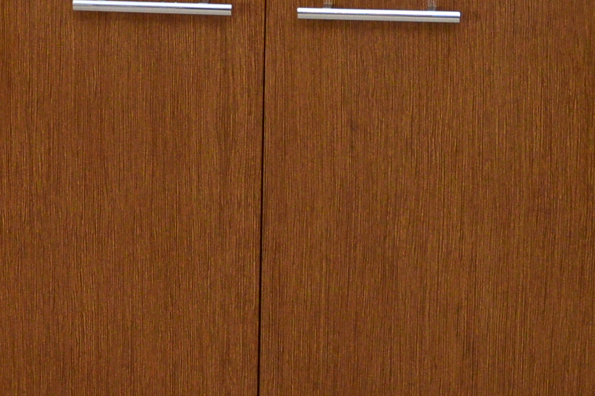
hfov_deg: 14.4
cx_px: 181
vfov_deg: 9.3
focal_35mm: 142
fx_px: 2347
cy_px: -260
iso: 1250
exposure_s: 1/125
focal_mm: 24
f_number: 5
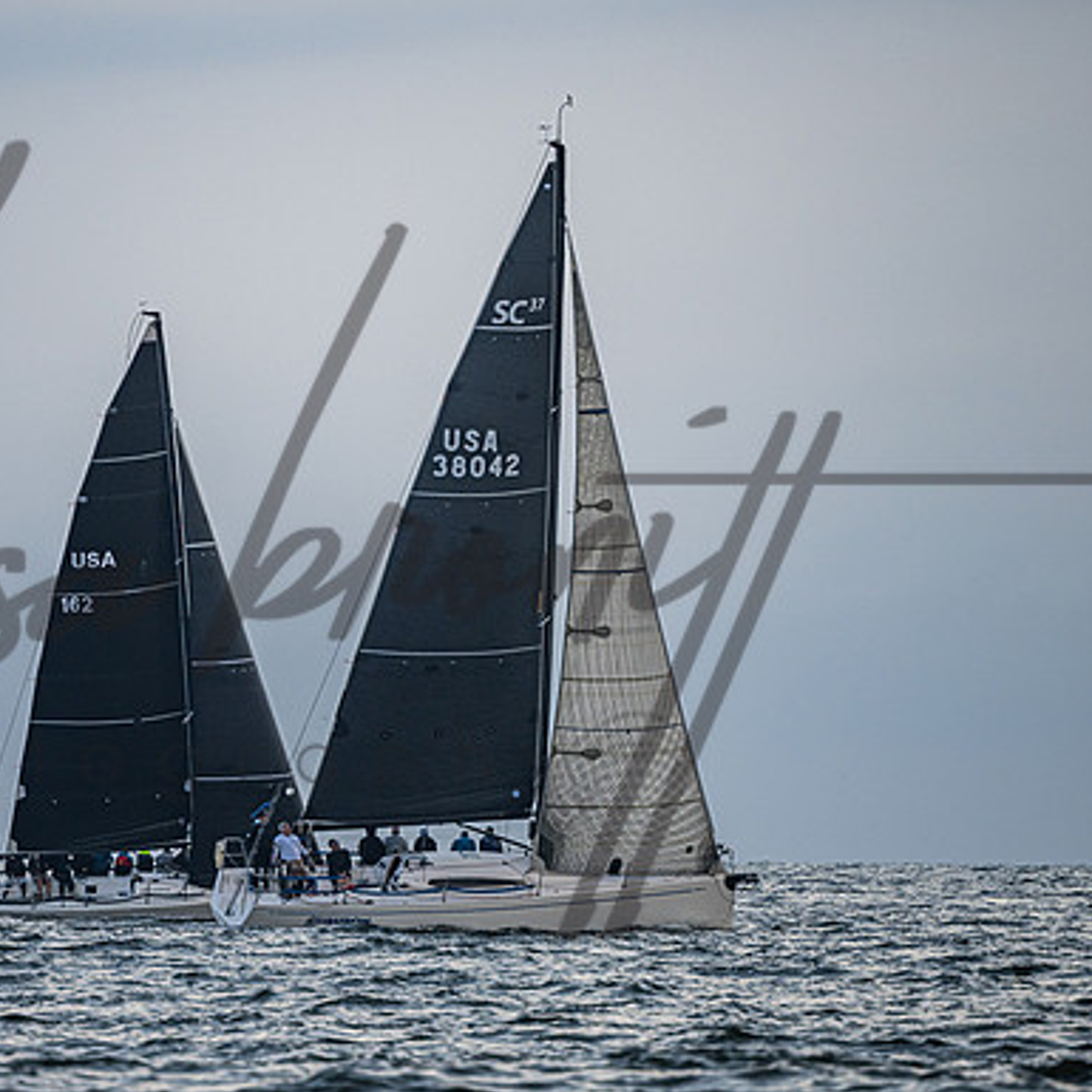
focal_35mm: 657
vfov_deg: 2.7
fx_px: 23449
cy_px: 457
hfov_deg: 2.7
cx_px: 382
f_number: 5.6
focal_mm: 400
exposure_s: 1/1600
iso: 400
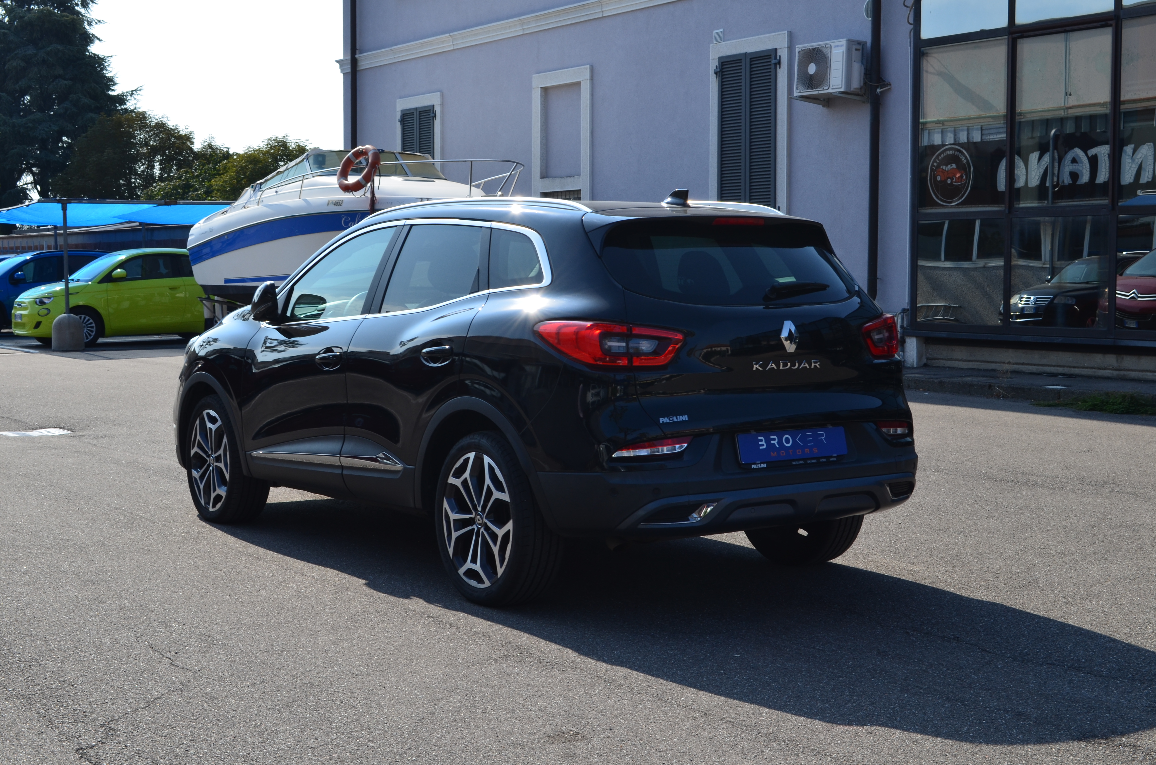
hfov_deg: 39.0
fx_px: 1634
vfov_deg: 26.4
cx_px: 578
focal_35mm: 51
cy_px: 382
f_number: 11
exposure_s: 1/125
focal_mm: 34
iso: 125
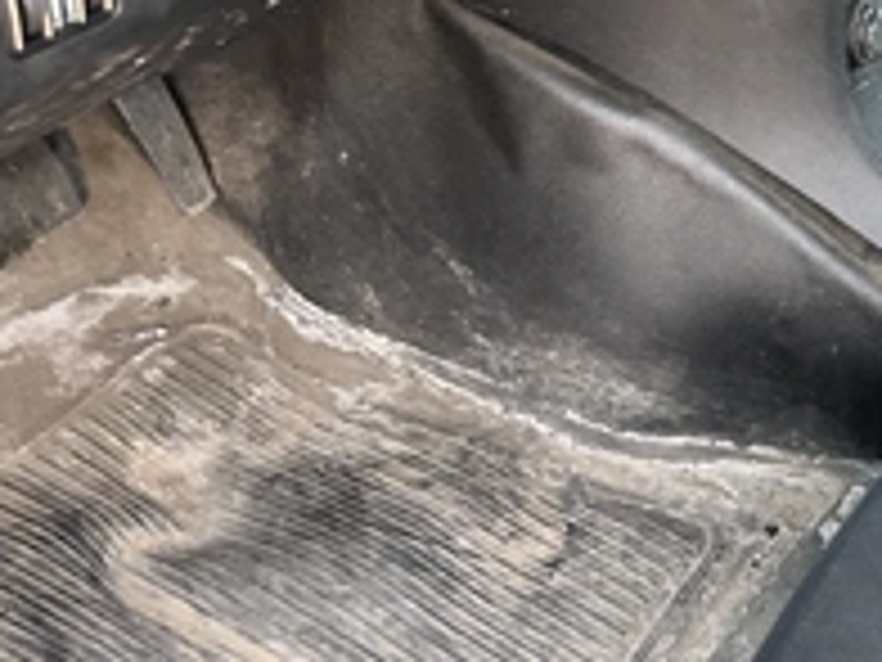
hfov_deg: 35.1
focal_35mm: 53
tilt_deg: -47.6
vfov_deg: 26.6
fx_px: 1350
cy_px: 594
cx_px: 698
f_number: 1.6
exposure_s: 1/114
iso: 125
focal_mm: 5.1
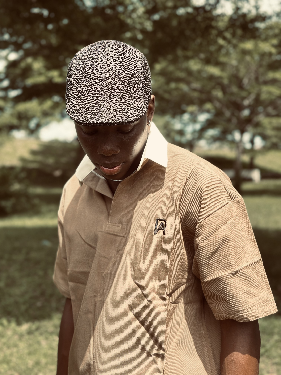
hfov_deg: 30.3
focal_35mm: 48
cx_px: 140
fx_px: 520
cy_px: 188
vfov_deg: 39.7
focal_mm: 6.86
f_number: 1.78
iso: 80
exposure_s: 1/1590
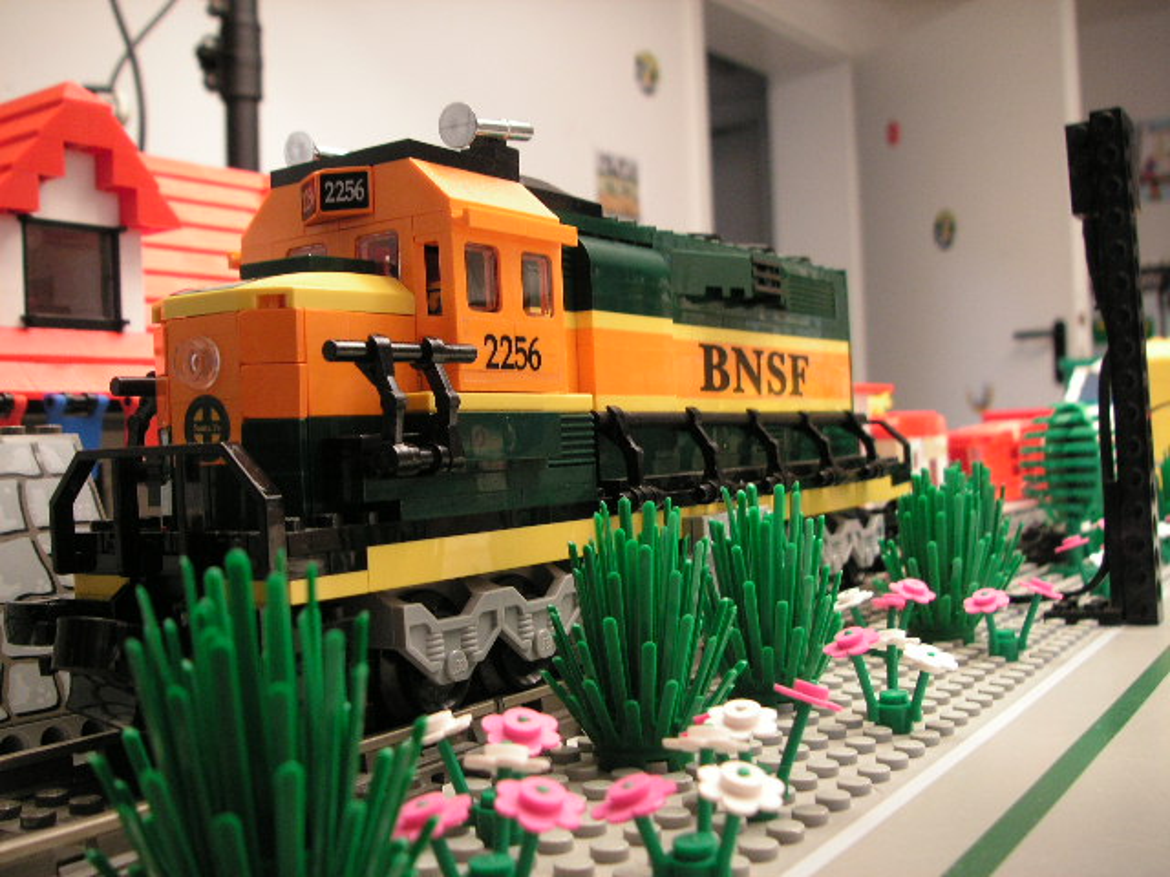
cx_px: 585
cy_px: 438
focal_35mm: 38
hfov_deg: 49.0
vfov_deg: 37.7
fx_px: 1284
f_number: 3.3
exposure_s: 1/8
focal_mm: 6.3
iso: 100
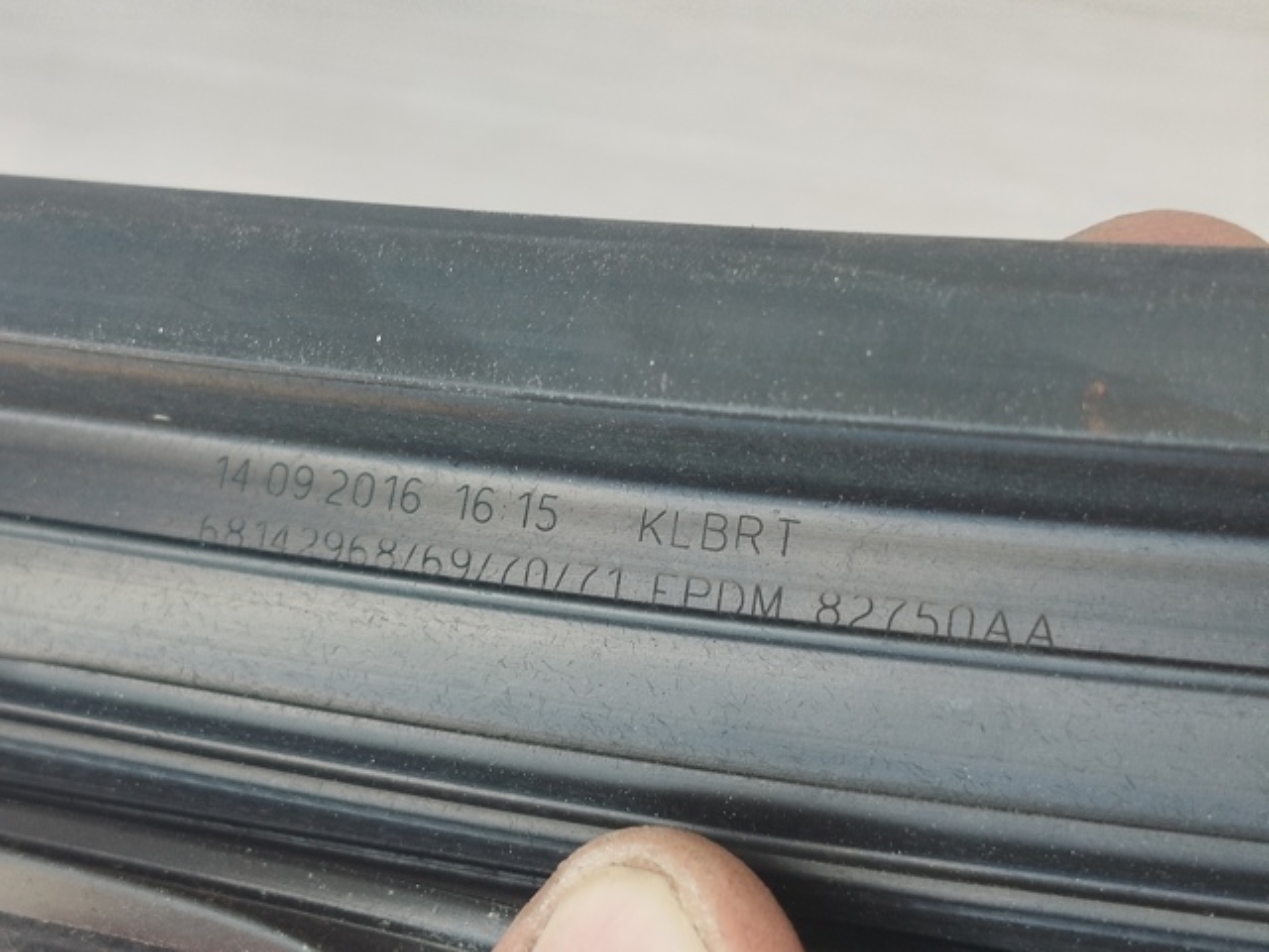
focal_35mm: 72
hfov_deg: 27.0
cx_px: 634
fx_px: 2639
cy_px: 476
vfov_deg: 20.4
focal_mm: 5.31
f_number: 1.7
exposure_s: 1/50
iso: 64
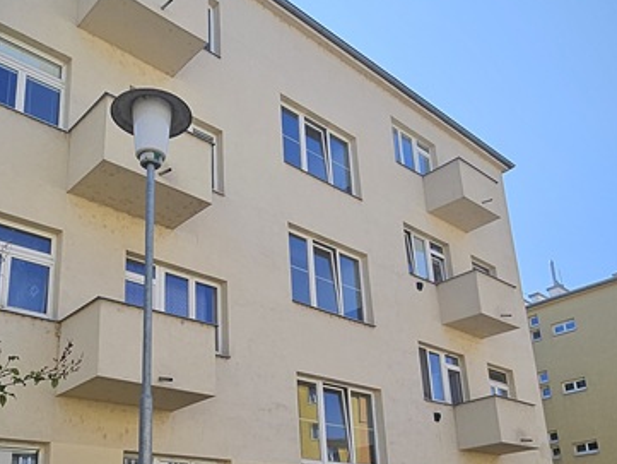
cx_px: 292
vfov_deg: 38.5
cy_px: 356
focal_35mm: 36
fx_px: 642
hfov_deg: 51.3
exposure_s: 1/1139
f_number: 2.2
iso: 32
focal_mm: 1.7
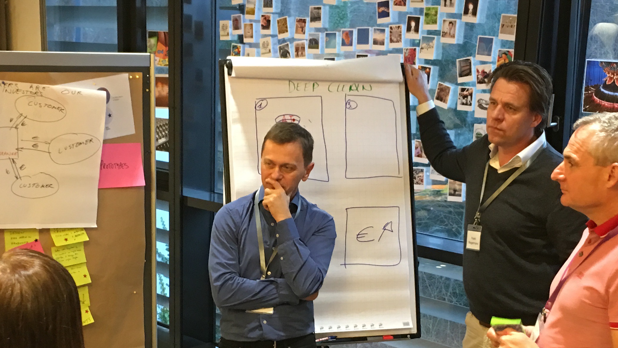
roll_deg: -2.3
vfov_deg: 19.3
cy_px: 321
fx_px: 1000
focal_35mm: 61
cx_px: 296
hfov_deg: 34.3
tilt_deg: -14.3
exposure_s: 1/17
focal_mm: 4.15
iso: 100
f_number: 2.2
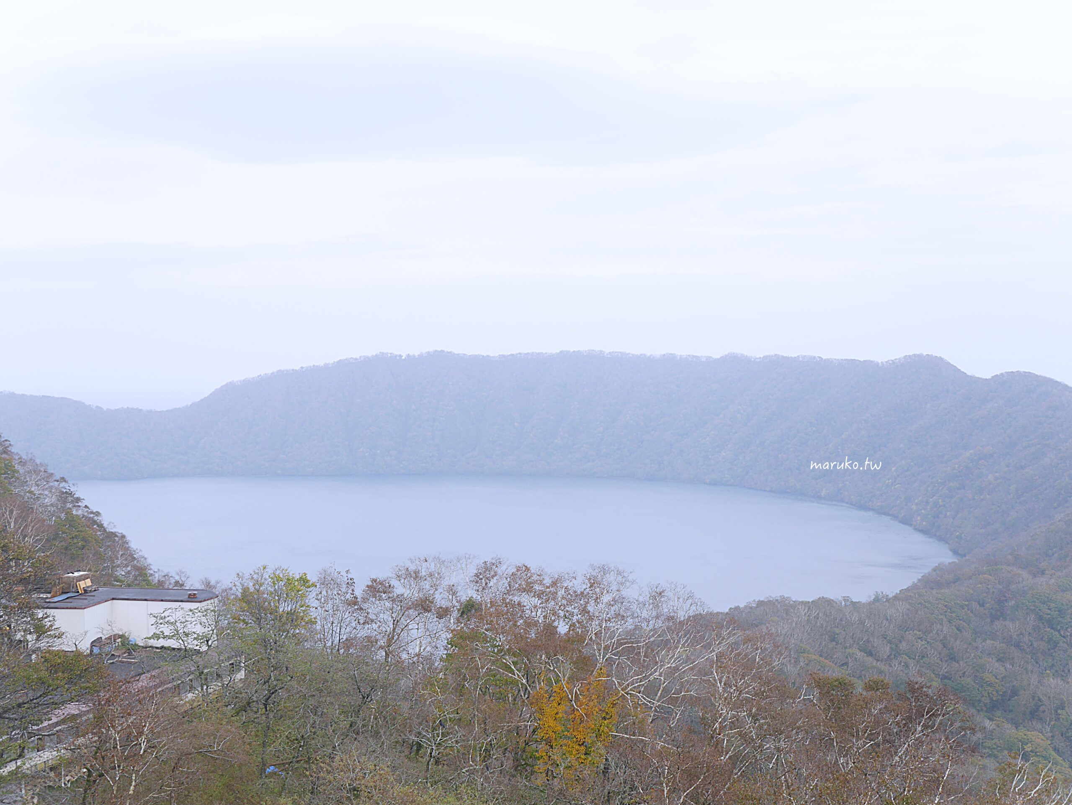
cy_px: 402
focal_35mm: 46
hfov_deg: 41.2
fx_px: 1425
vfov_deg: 31.5
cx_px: 536
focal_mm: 23
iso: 200
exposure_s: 1/1000
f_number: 2.8
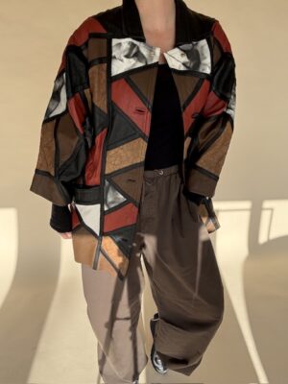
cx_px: 144
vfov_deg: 60.0
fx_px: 333
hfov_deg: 46.8
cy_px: 192
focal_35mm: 30
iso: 40
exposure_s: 1/470
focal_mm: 2.69
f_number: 1.9
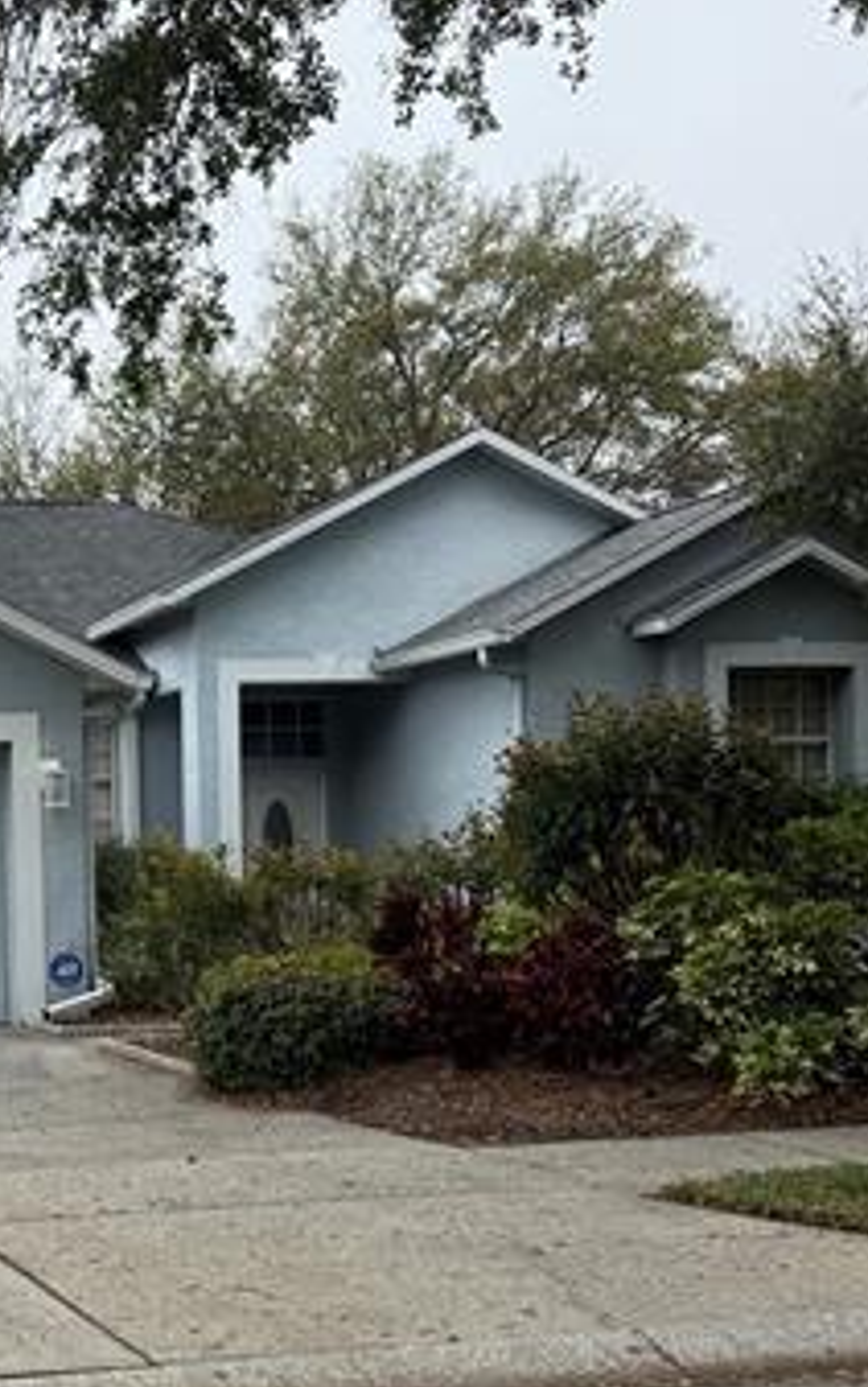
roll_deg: +1.4
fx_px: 2192
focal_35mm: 58
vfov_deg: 34.7
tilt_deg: -0.1
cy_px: 938
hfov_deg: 21.0
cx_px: -152
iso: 80
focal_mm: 6.76
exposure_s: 1/2611
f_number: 1.78
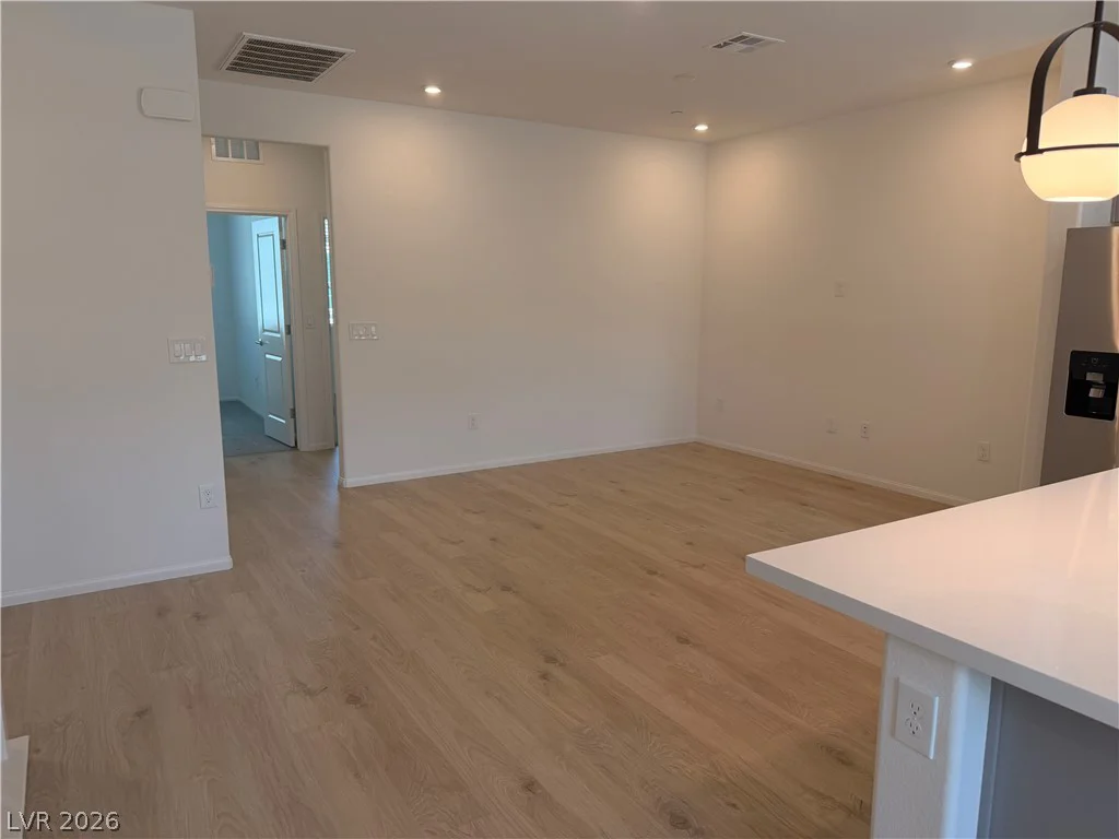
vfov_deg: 56.8
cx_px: 560
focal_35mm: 24
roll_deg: -2.9
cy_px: 420
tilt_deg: -10.7
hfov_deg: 71.6
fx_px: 776
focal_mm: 6.76
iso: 100
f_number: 1.78
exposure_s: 1/192
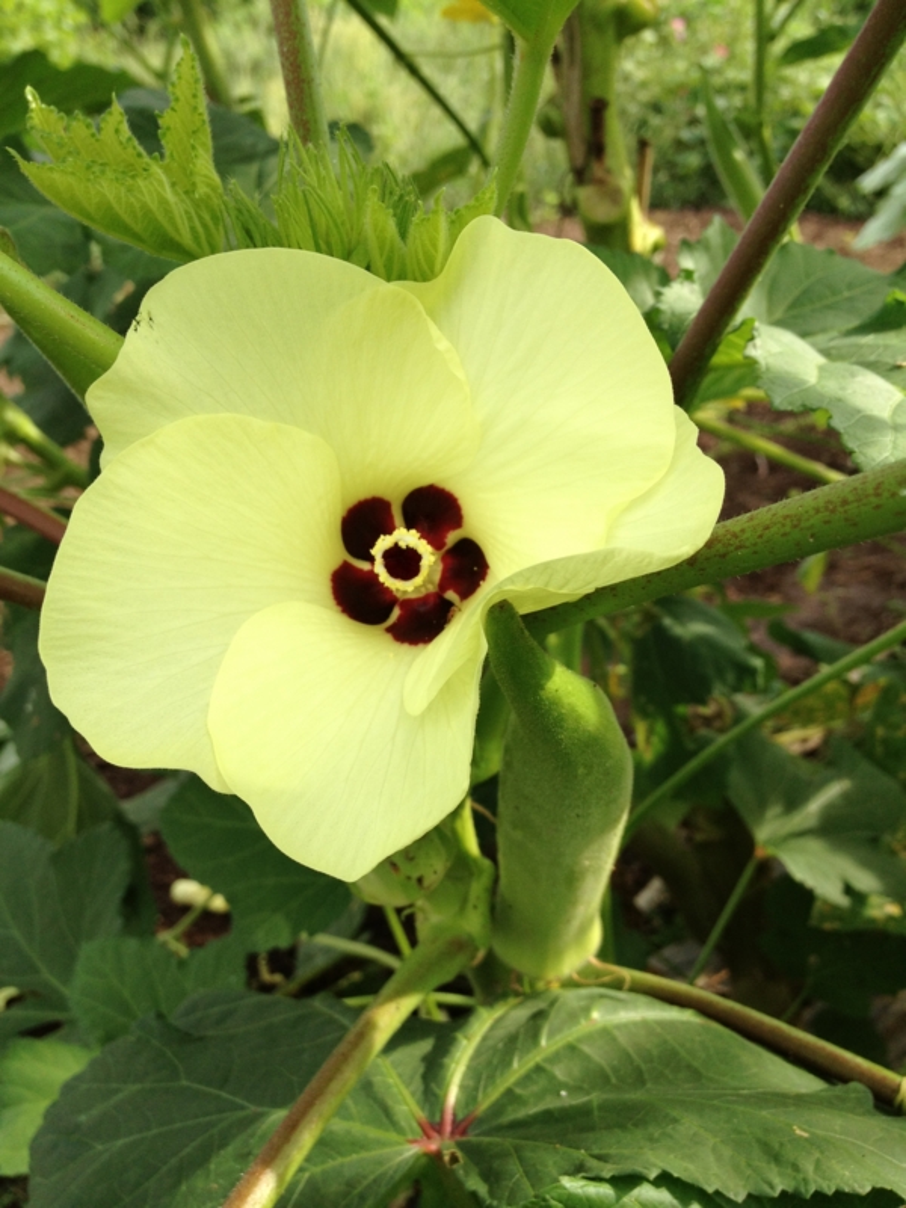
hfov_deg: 40.7
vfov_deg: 52.6
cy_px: 604
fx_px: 1221
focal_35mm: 35
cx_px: 453
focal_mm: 4.28
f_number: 2.4
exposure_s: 1/468
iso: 64
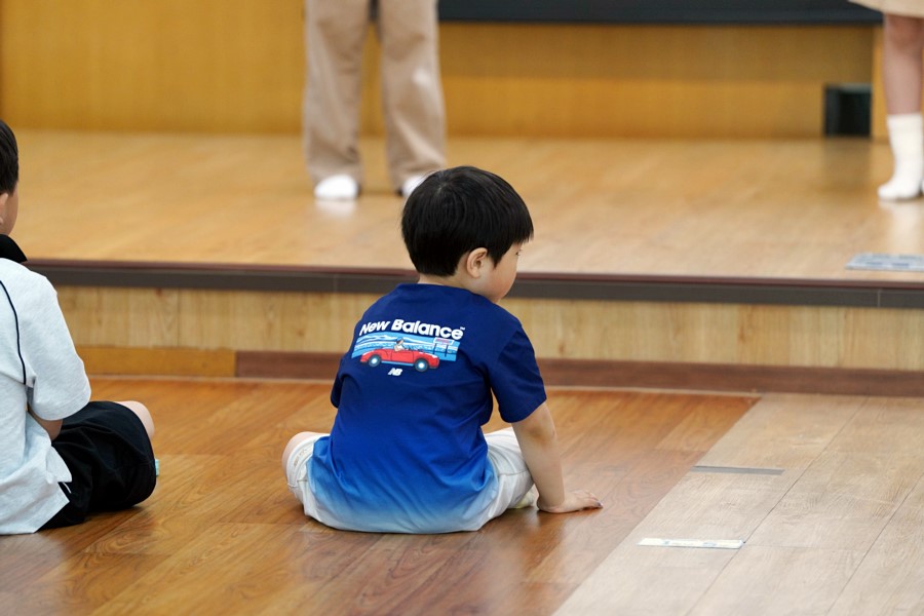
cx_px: 462
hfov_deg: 10.3
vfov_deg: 6.9
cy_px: 308
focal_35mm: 200
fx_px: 5133
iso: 1600
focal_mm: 200
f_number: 3.5
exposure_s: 1/250
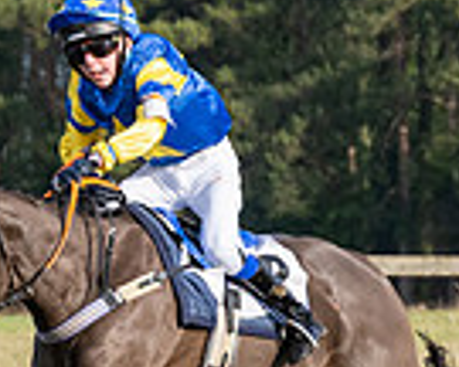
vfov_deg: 1.8
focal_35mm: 881
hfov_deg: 2.2
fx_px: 11968
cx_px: 534
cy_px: 357
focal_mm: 125
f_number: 5
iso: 400
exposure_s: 1/2500
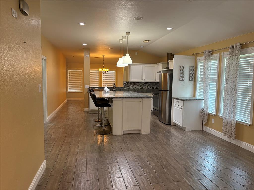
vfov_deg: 53.1
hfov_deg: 67.3
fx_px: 191
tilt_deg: -5.2
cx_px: 127
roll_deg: +0.1
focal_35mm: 26
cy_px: 95
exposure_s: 1/60
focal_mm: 5.96
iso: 125
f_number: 1.6
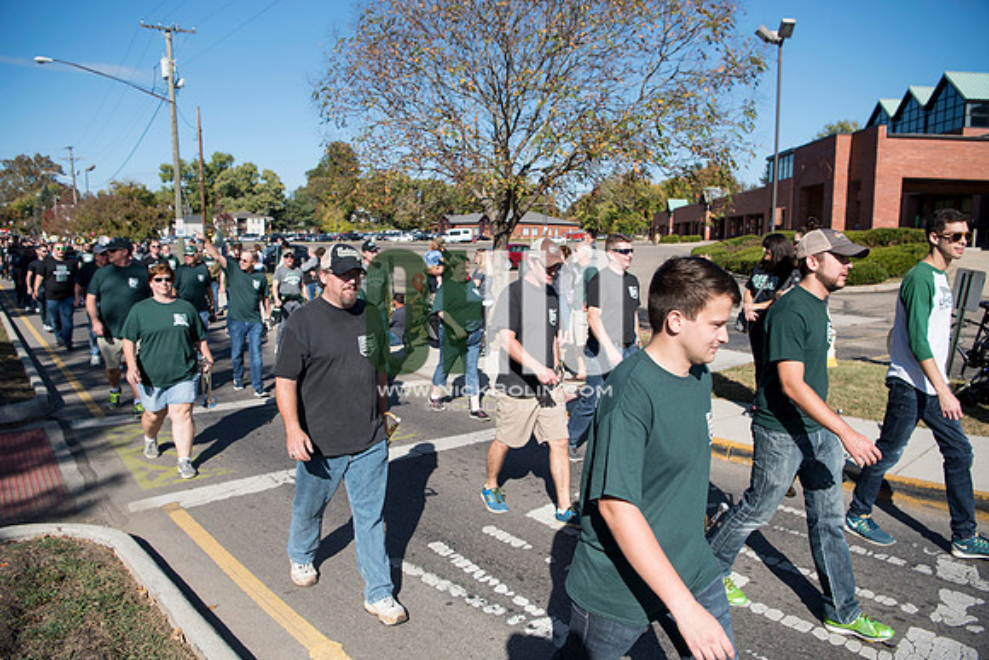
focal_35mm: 24
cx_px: 494
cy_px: 330
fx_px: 659
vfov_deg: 53.2
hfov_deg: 73.7
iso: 250
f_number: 4.5
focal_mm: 24
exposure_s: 1/1600
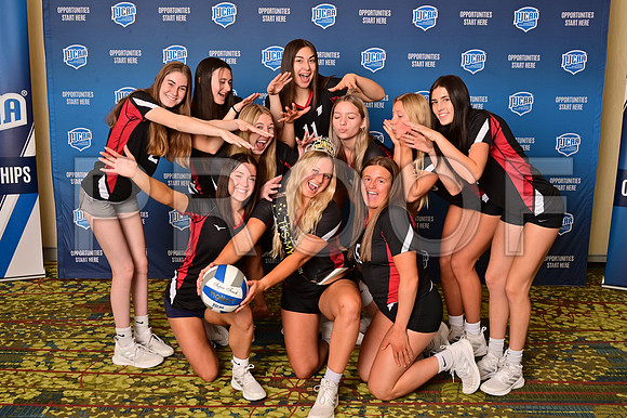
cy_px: 209
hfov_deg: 46.4
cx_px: 314
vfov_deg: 31.9
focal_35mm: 42
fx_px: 731
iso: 400
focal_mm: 42
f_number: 13
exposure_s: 1/125
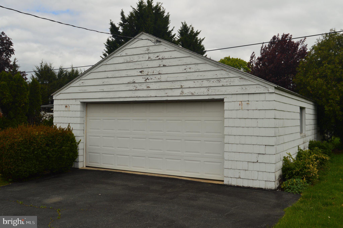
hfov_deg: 55.2
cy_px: 114
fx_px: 328
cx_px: 172
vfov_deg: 38.3
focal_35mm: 34
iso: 100
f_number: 10
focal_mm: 23
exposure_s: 1/200
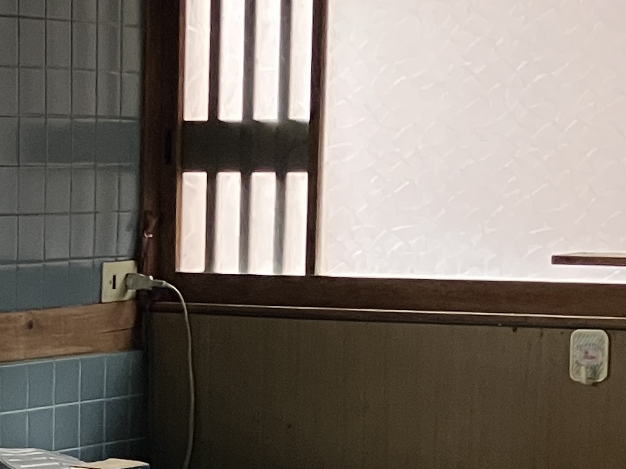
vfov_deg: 11.3
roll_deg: -0.5
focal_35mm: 127
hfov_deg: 15.3
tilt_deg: -10.9
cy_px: 658
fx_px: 2297
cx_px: 43
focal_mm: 3.99
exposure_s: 1/60
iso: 200
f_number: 1.8
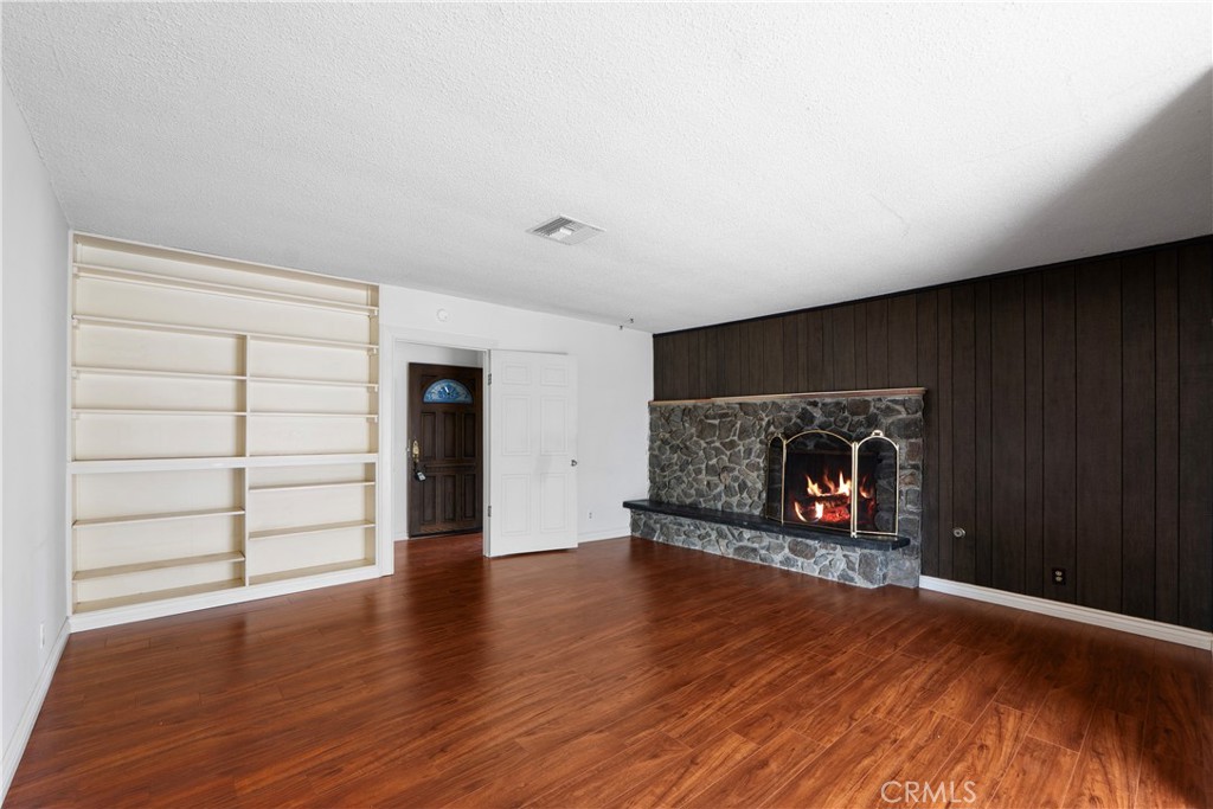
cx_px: 606
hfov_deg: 100.4
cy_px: 404
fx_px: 505
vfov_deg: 77.3
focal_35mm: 15
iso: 100
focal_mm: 10
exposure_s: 1/5
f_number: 10
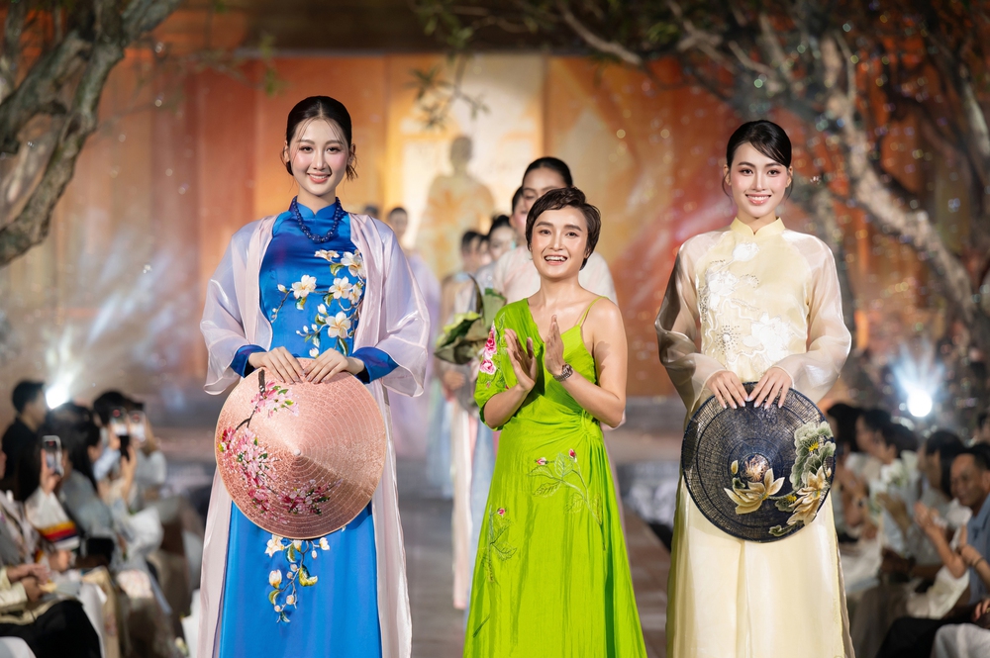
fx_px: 3160
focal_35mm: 115
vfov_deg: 11.9
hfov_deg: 17.8
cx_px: 495
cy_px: 329
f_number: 3.5
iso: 640
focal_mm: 115
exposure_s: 1/500
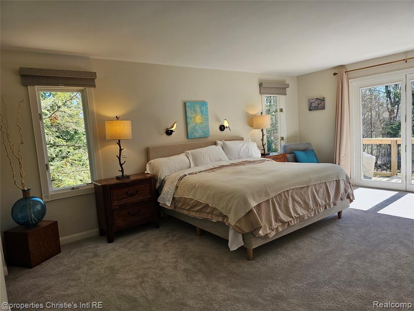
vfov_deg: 58.9
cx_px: 207
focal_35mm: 23
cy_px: 156
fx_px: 275
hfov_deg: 73.9
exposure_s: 1/120
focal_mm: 6.3
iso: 25
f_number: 1.7
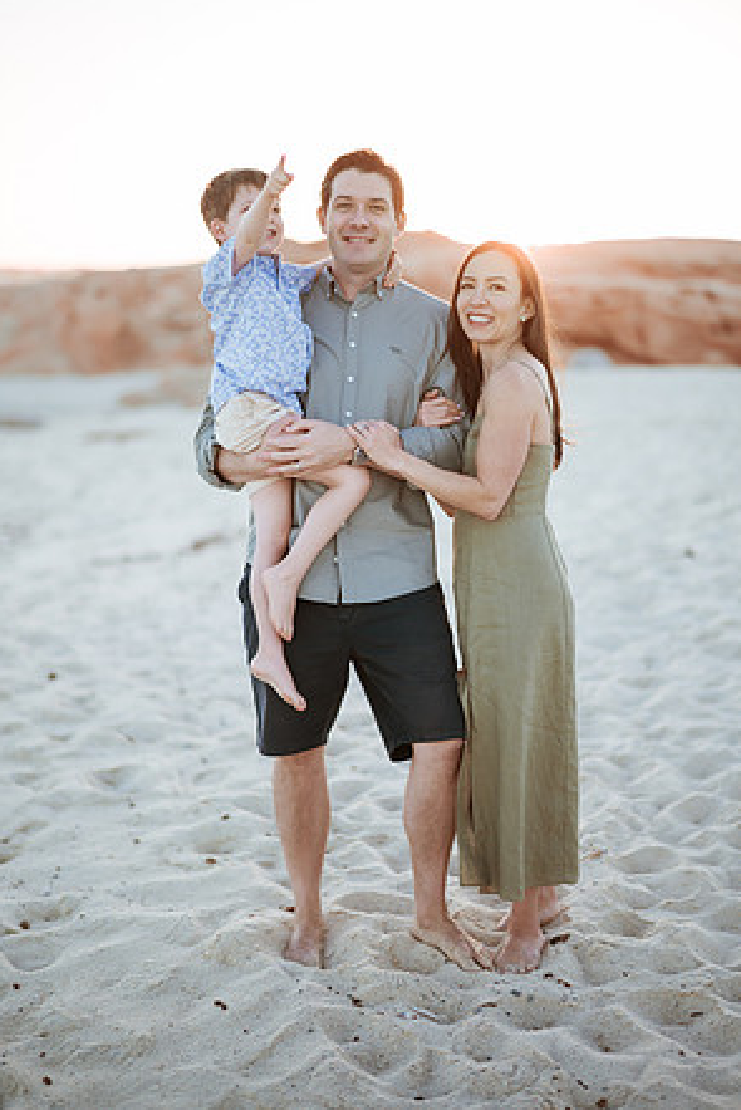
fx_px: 1820
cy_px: 547
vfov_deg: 33.9
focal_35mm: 59
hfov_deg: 23.0
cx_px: 372
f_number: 1.4
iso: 100
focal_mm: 58
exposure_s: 1/1000
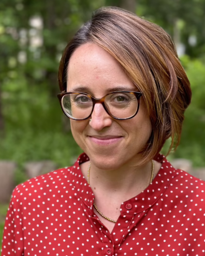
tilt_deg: -13.0
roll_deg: -0.4
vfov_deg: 21.9
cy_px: 173
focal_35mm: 87
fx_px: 660
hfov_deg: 17.7
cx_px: 110
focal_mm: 6.86
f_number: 1.78
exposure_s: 1/268
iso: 80
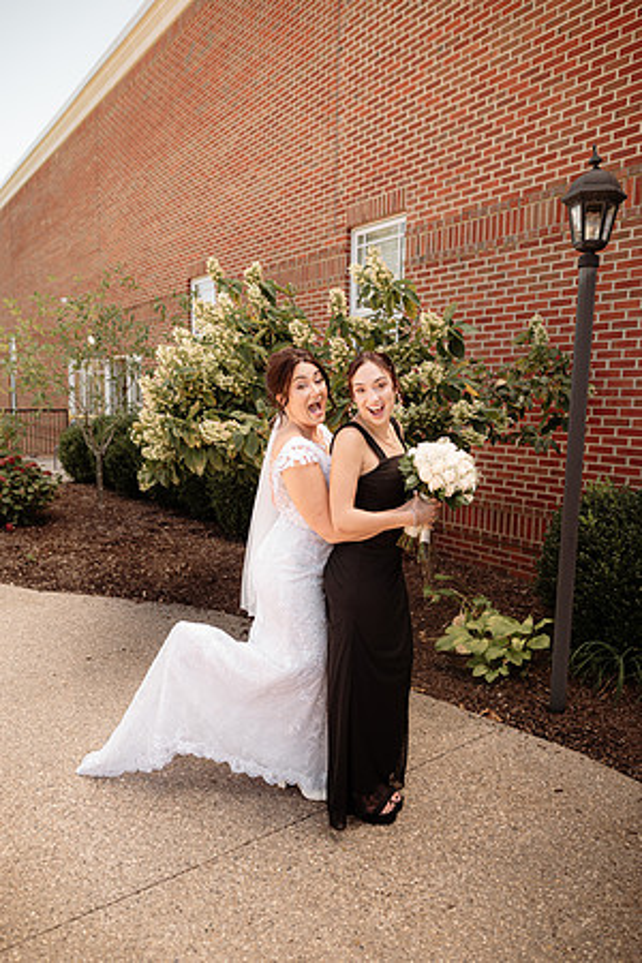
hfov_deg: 53.1
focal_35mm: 24
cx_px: 321
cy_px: 482
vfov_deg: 73.7
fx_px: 642
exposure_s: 1/500
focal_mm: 24
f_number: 2.8
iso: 160
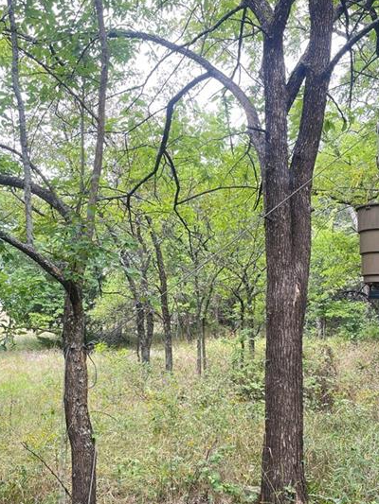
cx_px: 193
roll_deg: -1.9
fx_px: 525
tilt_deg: +3.0
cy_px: 313
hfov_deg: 39.7
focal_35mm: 36
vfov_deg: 50.9
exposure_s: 1/121
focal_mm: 5.1
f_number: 1.6
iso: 40
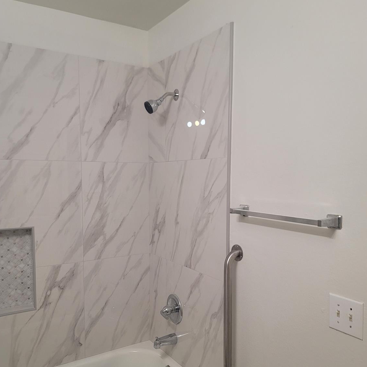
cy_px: 207
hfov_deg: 54.0
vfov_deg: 53.9
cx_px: 184
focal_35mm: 30
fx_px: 360
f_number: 1.8
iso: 200
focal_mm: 7
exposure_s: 1/120
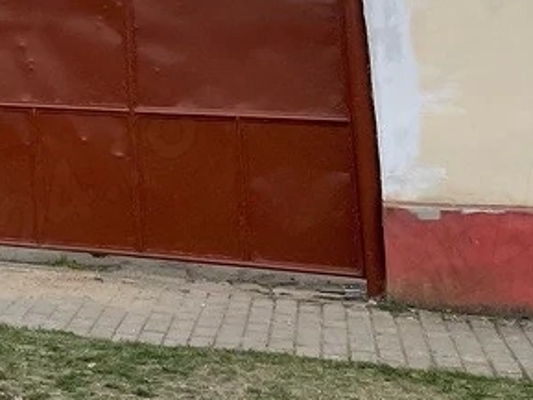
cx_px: -356
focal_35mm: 90
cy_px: -216
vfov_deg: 15.1
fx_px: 1386
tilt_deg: +9.6
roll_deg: -0.6
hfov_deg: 18.3
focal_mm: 4.2
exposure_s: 1/1825
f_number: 1.6
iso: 32
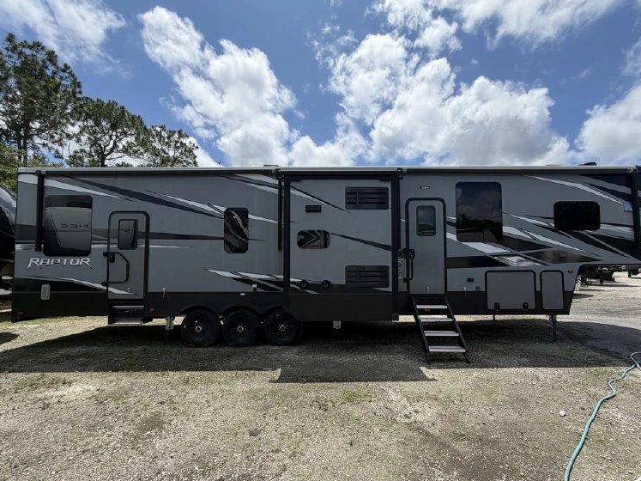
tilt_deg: +5.4
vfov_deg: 81.6
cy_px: 255
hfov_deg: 98.1
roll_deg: +2.3
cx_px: 338
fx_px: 278
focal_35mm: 15
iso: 20
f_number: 2.2
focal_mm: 2.22
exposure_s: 1/1033
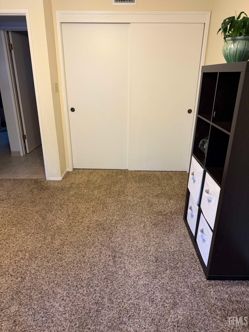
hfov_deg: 56.8
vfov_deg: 71.6
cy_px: 166
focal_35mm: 24
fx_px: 230
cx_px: 124
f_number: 1.78
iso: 320
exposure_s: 1/60
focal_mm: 6.76
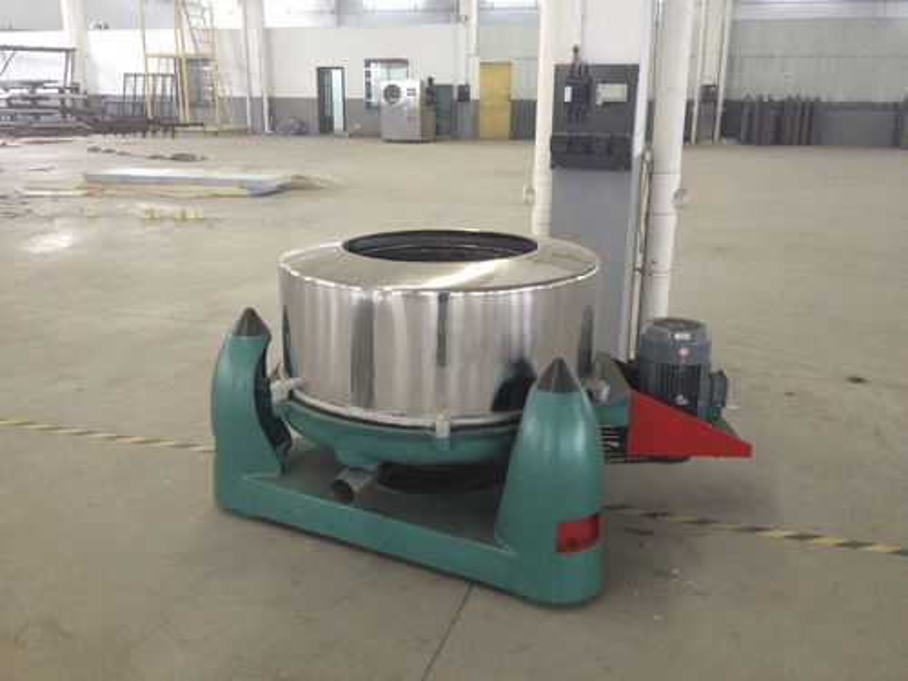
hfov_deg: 52.6
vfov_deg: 40.7
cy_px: 340
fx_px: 918
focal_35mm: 35
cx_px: 454
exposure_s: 1/20
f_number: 2.4
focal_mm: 4.28
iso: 320
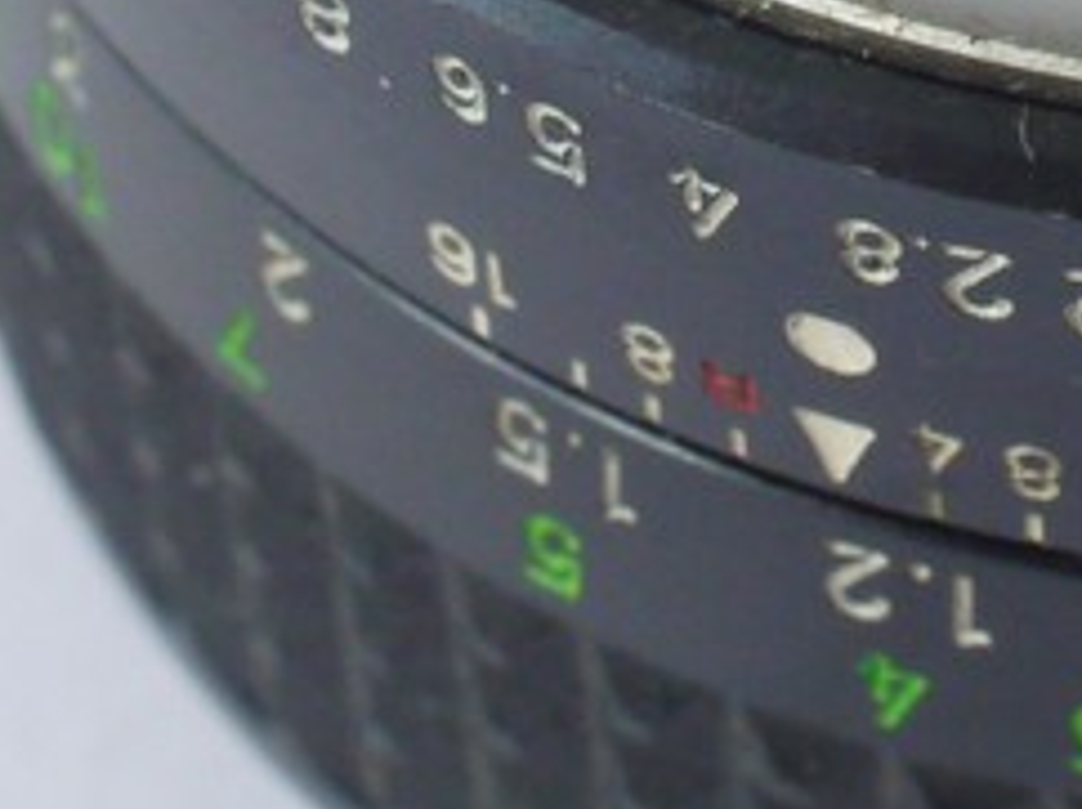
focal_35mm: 298
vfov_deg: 4.9
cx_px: 1310
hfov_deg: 6.6
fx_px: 9305
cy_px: -563
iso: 800
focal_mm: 30
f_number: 9
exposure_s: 1/60
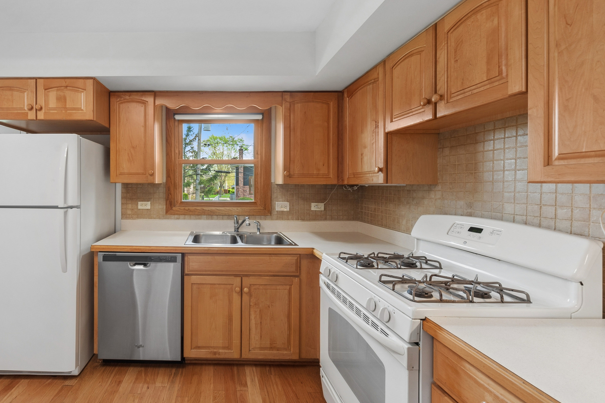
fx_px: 269
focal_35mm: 16
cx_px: 203
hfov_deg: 93.3
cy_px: 183
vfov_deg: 73.5
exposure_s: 1/25
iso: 400
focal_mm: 12
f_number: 8
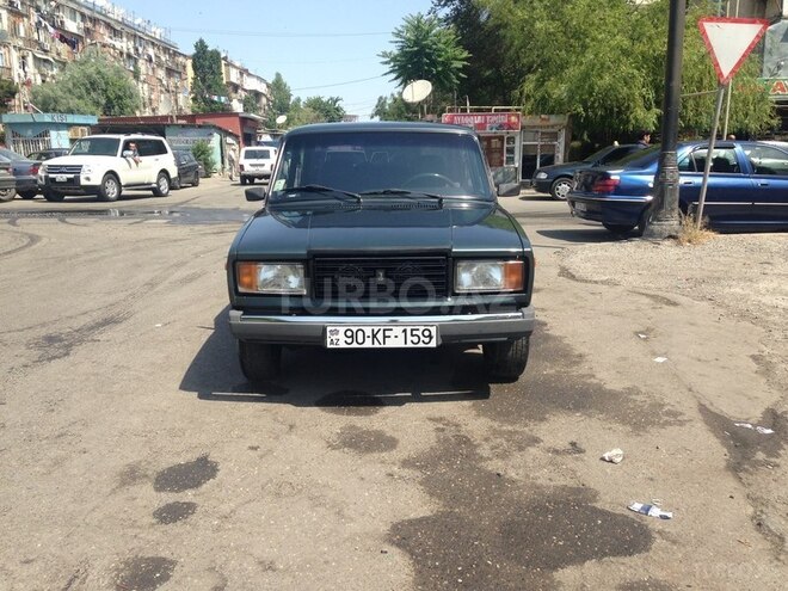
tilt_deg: -11.3
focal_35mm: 33
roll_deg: -0.9
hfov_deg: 55.4
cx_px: 394
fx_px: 751
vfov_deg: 42.9
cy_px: 296
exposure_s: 1/1043
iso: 50
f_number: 2.4
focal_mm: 4.12
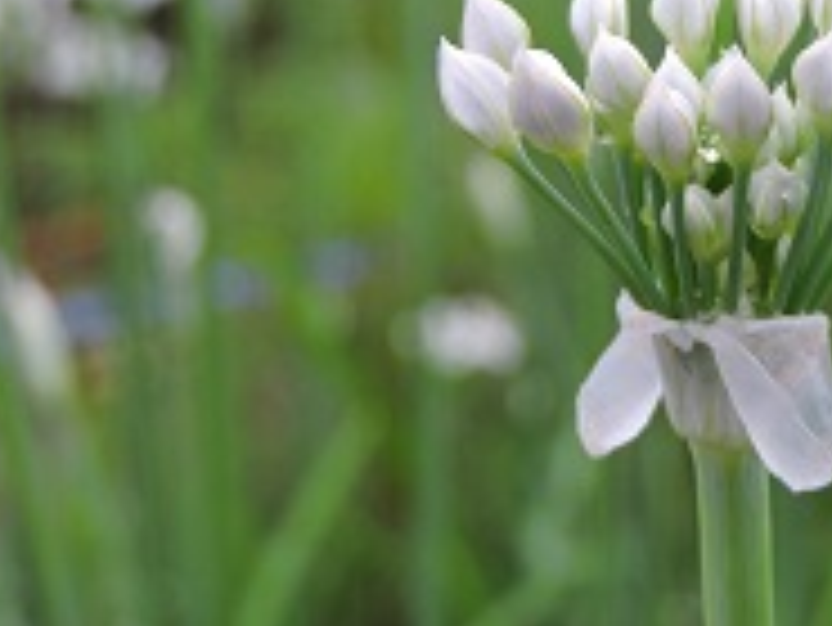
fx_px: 3127
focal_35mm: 130
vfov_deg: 11.4
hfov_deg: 15.0
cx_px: 717
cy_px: 142
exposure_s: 1/30
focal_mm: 11.6
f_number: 4.2
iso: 100
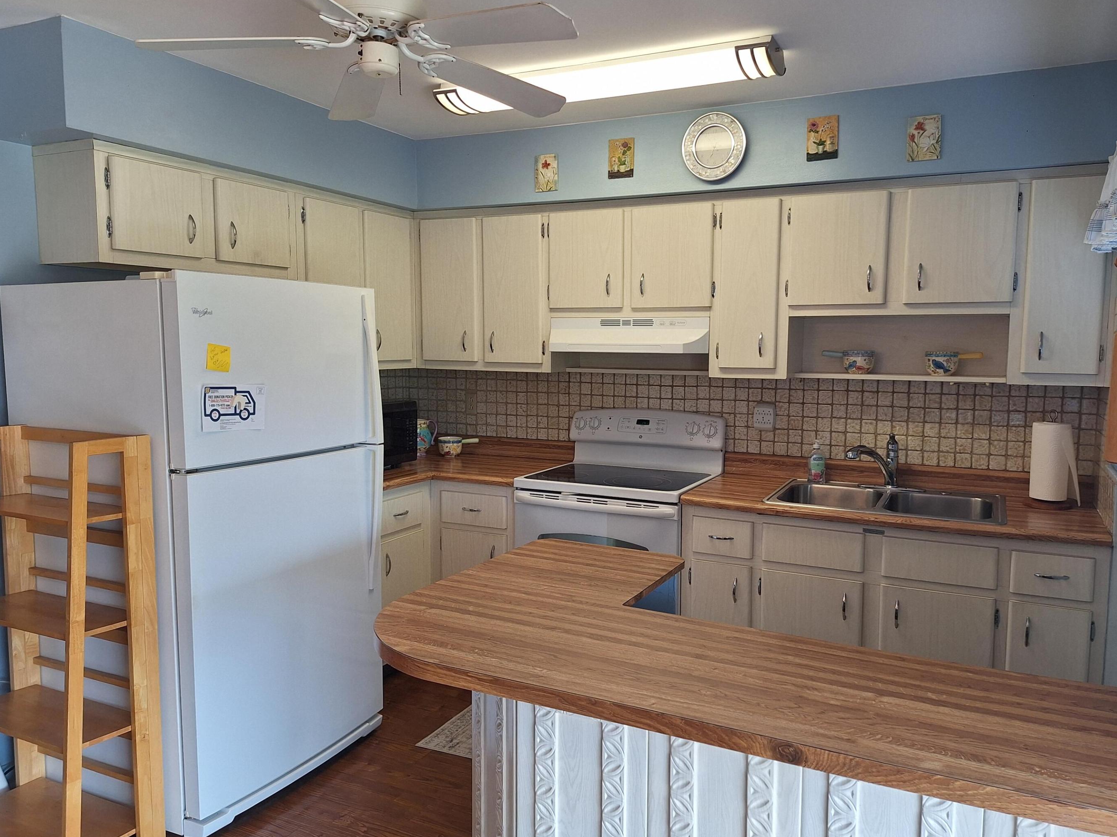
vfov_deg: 54.9
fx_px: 807
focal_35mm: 25
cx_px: 593
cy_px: 418
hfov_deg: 69.3
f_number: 1.8
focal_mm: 5.54
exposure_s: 1/120
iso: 80
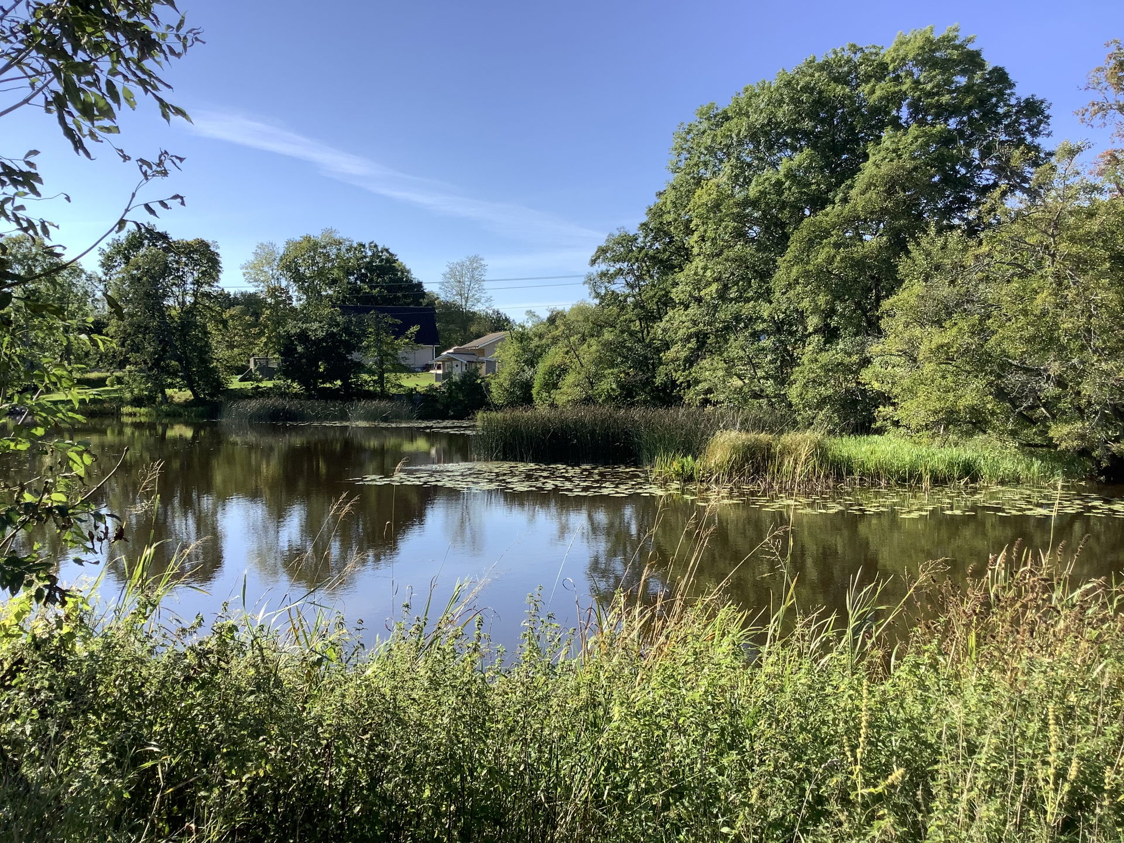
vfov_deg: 45.4
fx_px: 1007
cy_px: 422
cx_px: 562
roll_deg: +0.3
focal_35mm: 31
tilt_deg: -2.8
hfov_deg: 58.4
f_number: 2.4
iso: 25
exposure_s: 1/840
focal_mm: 3.3
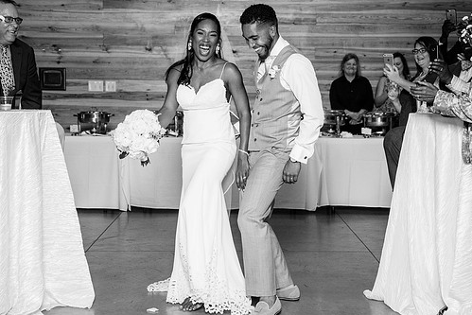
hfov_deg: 27.7
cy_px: 152
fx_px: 957
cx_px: 255
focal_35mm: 73
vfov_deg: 18.7
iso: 2000
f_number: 4.5
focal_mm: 52
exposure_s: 1/200
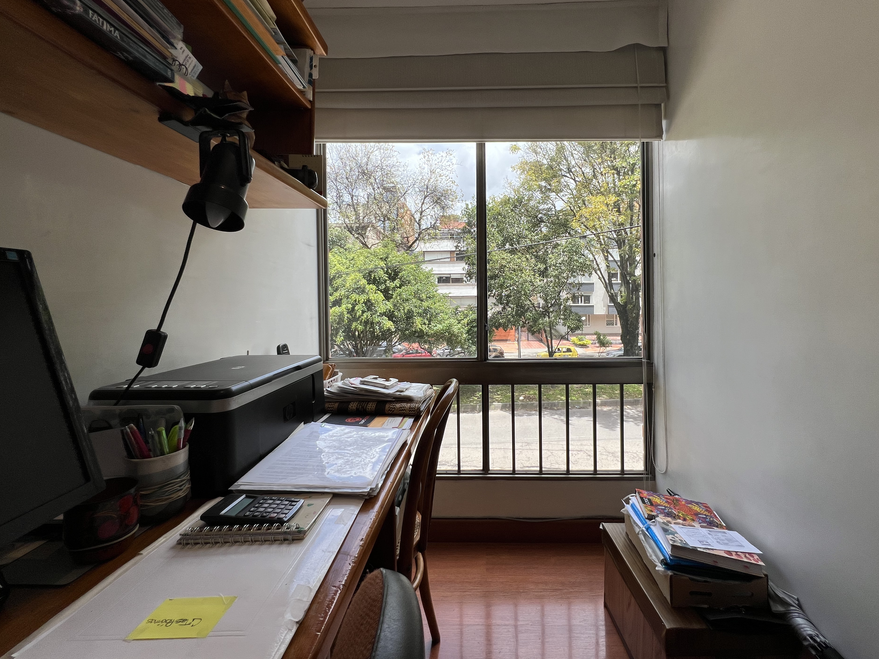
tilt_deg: -1.7
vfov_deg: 85.5
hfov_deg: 101.9
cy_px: 305
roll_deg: +1.8
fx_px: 356
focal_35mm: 14
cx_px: 467
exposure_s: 1/561
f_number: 1.8
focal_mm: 1.57
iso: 32
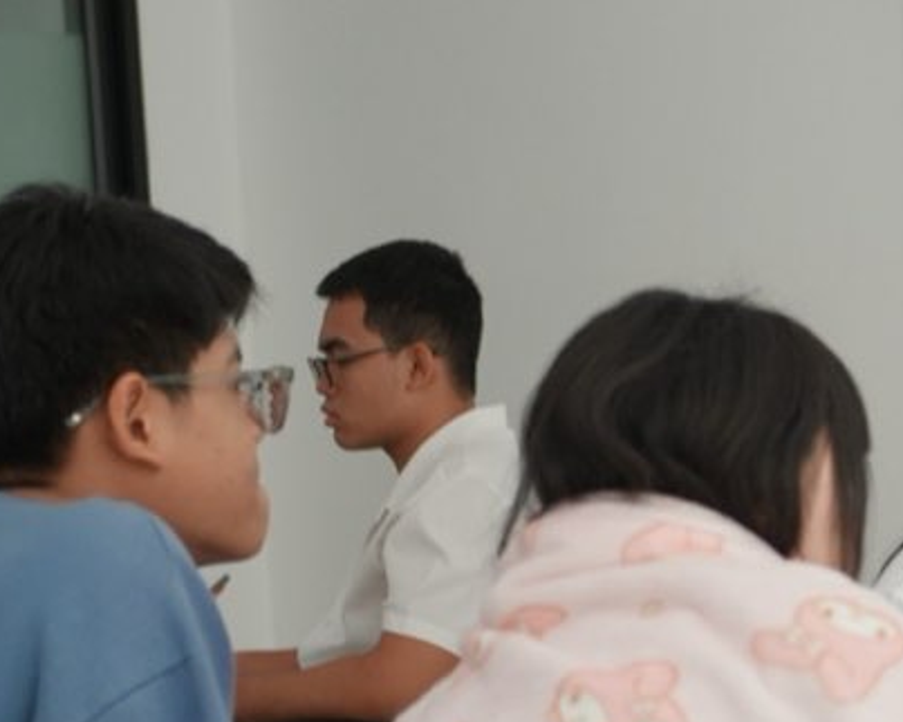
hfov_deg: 12.2
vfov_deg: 10.3
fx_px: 3980
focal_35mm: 149
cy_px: 509
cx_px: 1421
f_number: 2.5
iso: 250
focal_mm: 40
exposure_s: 1/160
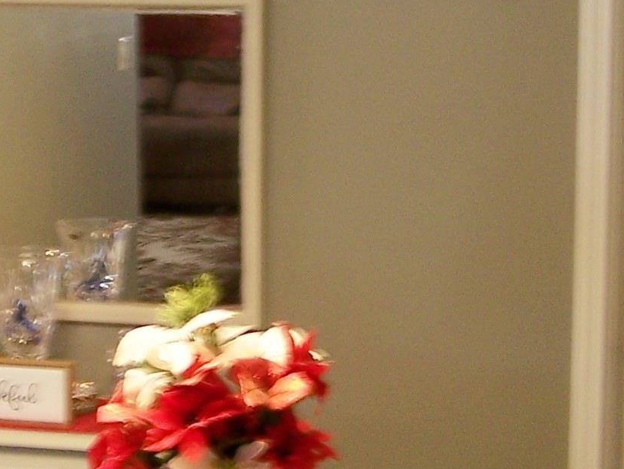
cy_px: 230
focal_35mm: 131
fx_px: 2363
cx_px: 185
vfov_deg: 11.3
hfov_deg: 15.0
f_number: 2.8
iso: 80
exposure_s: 1/8
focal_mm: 6.3
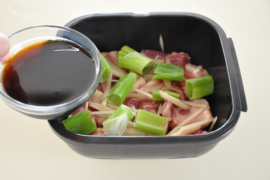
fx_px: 427
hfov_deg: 35.1
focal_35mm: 57
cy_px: 90
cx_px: 135
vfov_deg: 23.7
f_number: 4.5
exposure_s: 1/25
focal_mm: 38
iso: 1600
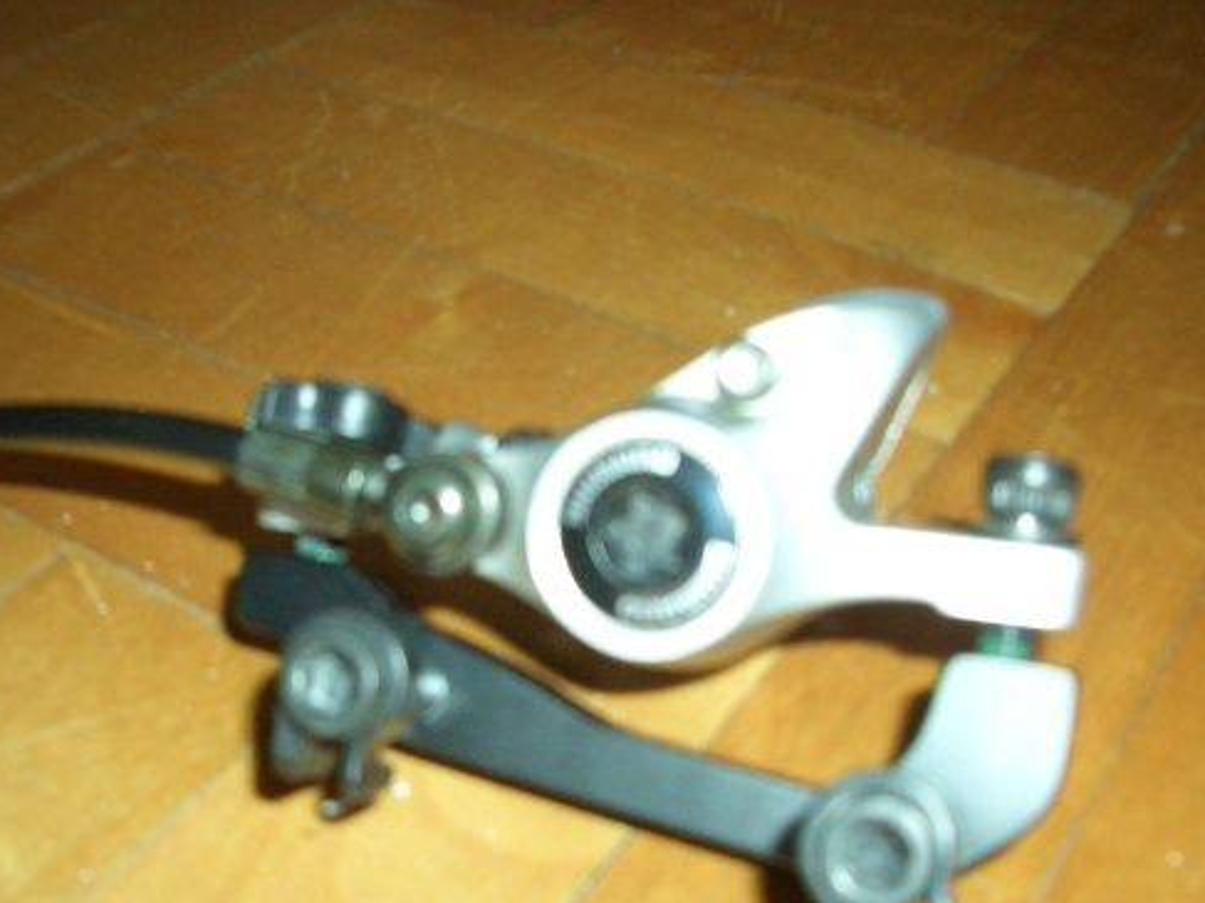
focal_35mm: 46
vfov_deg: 31.3
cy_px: 591
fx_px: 1601
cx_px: 611
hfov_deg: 41.2
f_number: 2.6
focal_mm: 5.8
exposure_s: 1/60
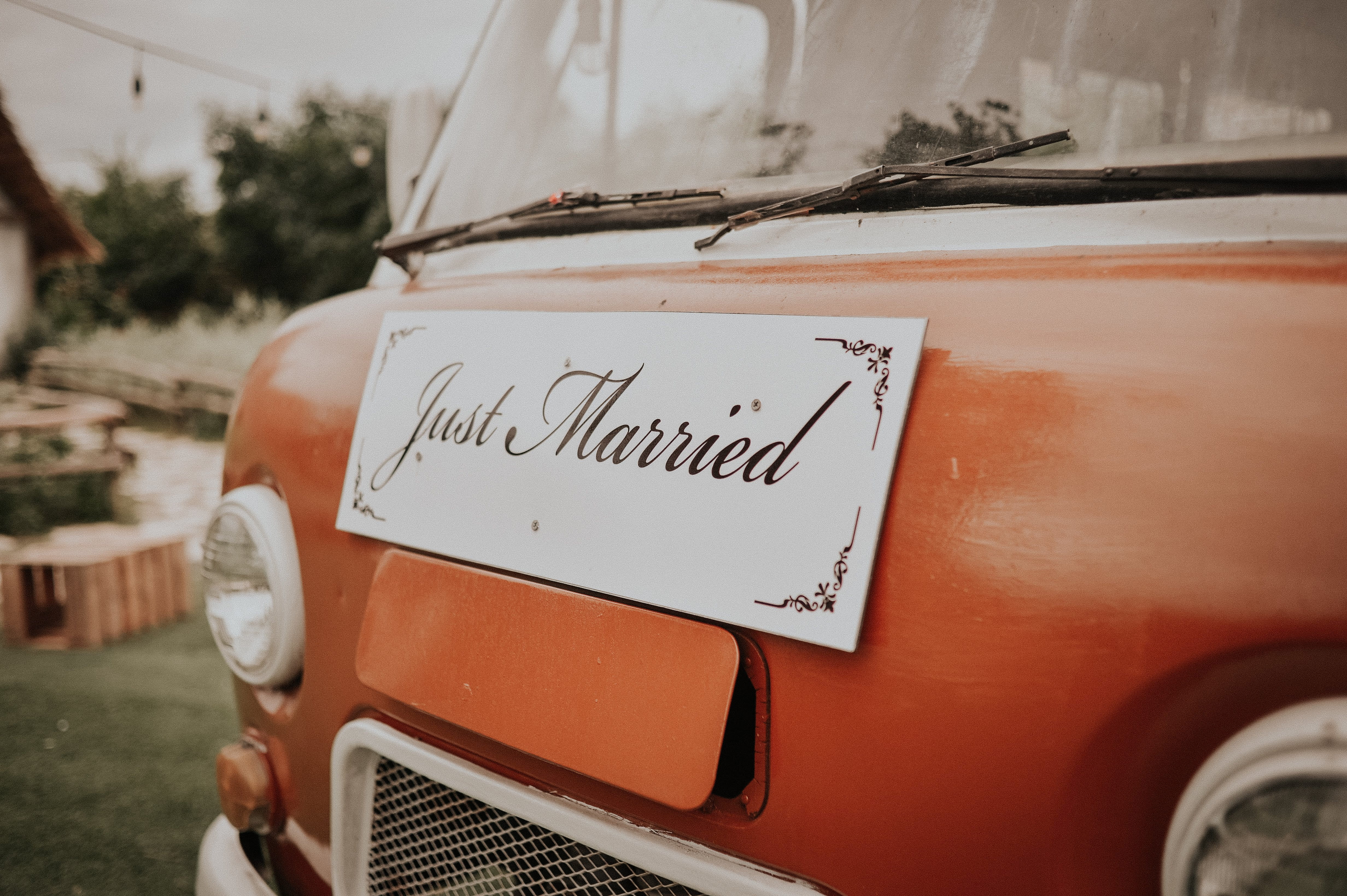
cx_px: 674
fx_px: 1309
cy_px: 448
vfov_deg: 37.8
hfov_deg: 54.5
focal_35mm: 35
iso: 320
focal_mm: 35
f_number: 3.2
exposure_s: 1/800
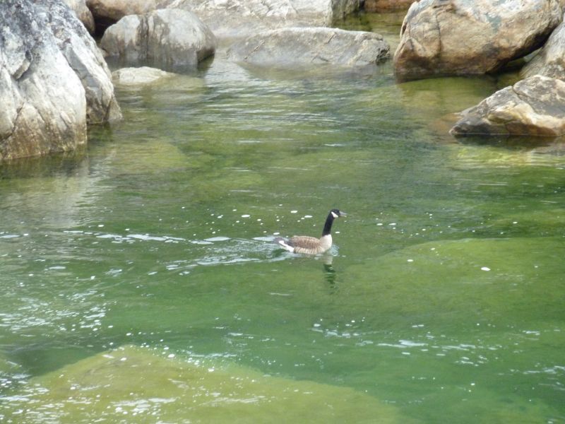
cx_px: 282
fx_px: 4897
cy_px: 212
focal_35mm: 300
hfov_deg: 6.6
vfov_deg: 5.0
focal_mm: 49.2
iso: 400
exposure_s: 1/125
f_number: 4.9
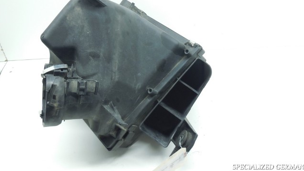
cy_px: 61
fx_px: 266
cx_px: 153
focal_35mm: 33
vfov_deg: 35.4
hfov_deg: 59.5
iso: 125
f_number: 3.2
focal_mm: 5.3
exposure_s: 1/30
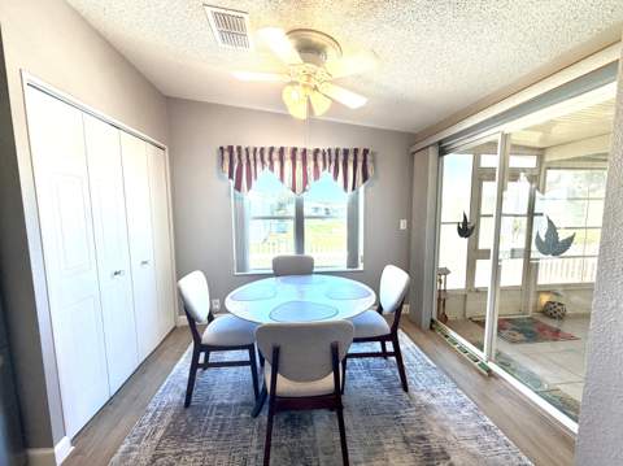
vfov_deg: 85.6
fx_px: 252
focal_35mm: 14
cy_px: 233
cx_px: 312
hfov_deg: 102.1
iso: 80
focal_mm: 2.22
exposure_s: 1/120
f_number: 2.2
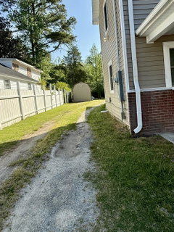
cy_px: 96
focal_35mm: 21
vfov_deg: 78.3
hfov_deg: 63.4
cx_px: 90
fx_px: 141
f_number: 2.2
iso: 64
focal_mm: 2.22
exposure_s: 1/1368
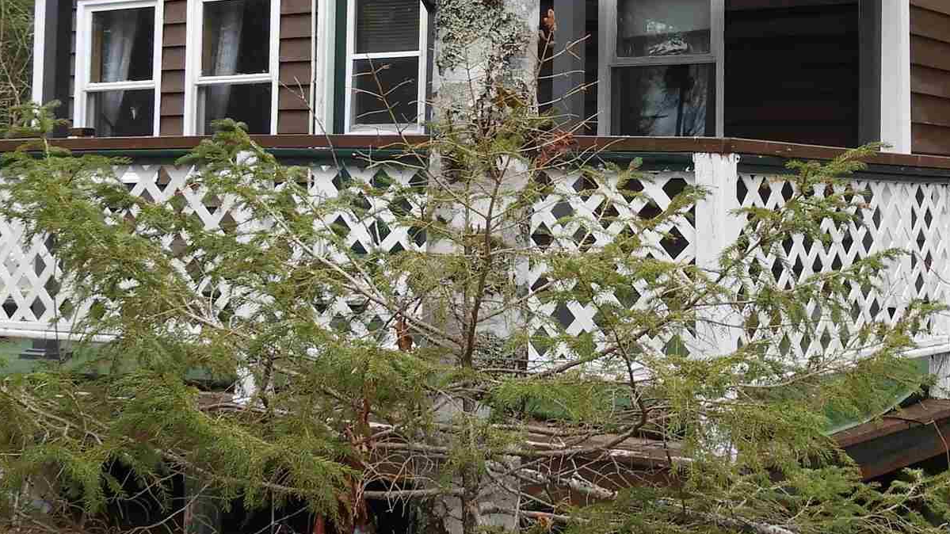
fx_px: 1687
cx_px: 643
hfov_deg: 31.2
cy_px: 94
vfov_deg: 17.8
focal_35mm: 67
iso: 100
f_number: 3.3
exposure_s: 1/320
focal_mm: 4.3
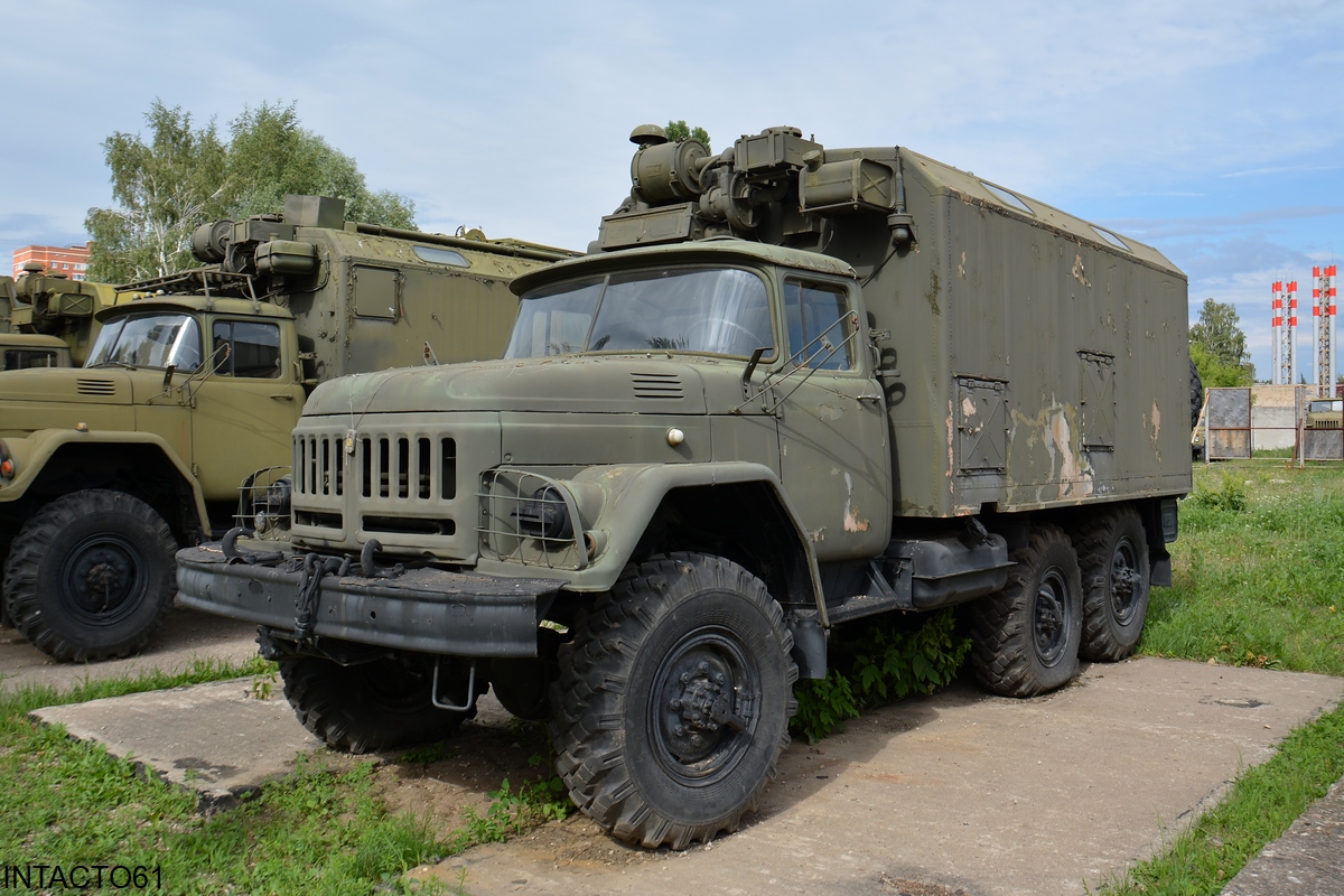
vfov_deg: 47.9
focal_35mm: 27
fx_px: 1008
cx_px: 672
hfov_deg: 67.4
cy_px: 448
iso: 140
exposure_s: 1/250
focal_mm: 18
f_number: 8
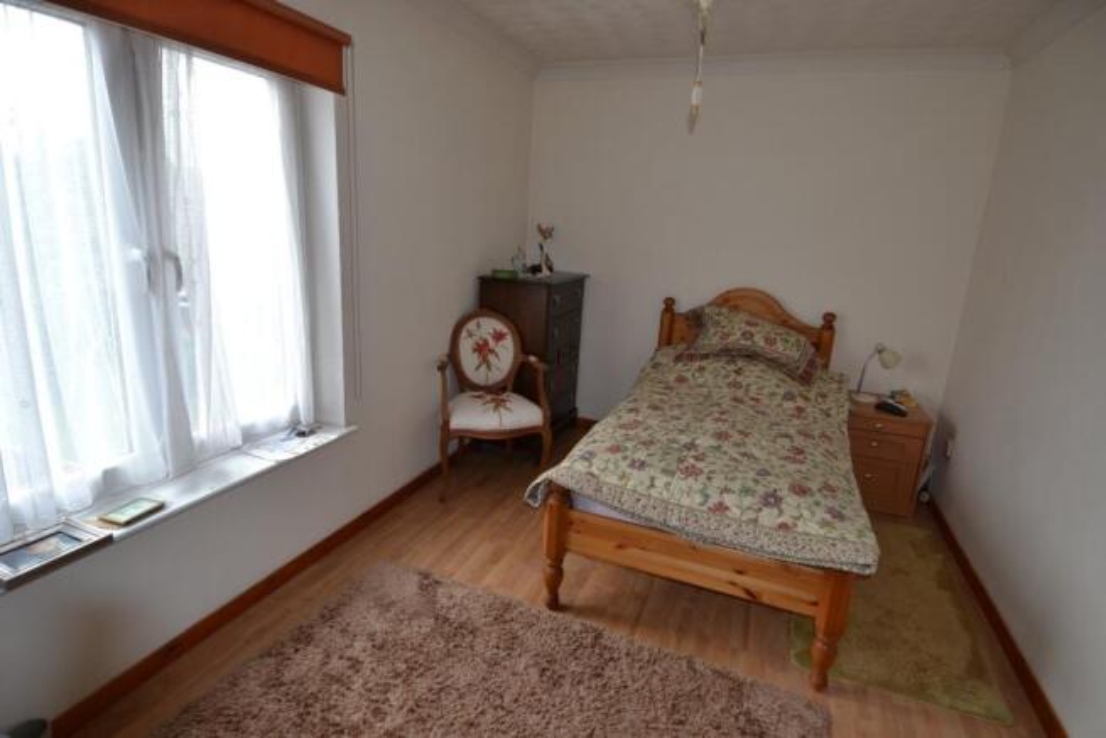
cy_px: 369
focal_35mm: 18
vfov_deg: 67.4
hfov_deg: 90.0
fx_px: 553
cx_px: 553
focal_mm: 12
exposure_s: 1/125
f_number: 4
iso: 220
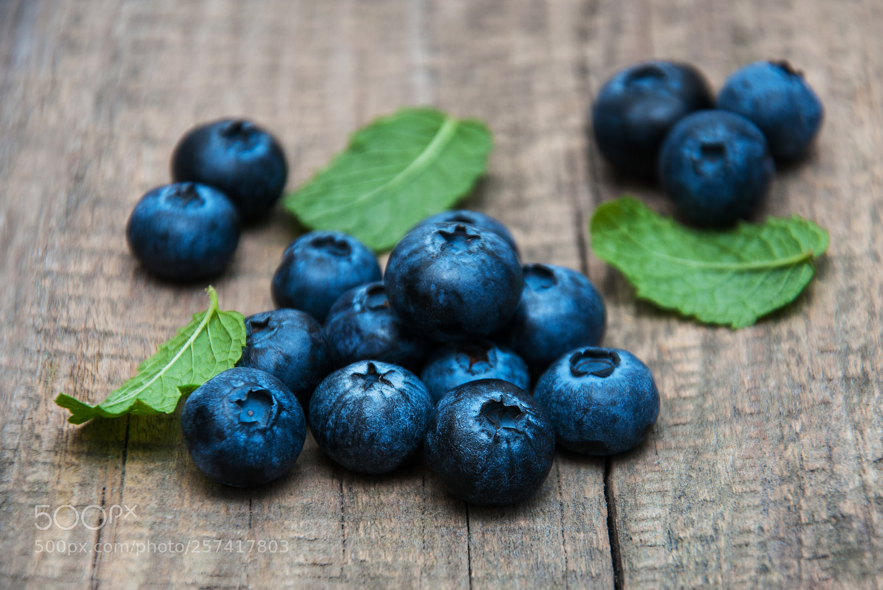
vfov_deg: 8.7
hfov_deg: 13.0
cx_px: 442
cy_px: 295
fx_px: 3864
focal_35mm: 158
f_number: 5.6
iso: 100
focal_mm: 105
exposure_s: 1/160
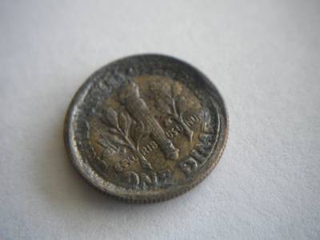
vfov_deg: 40.7
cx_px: 160
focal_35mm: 35
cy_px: 120
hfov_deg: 52.6
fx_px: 324
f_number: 3.1
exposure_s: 1/60.2
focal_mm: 6.3
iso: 130
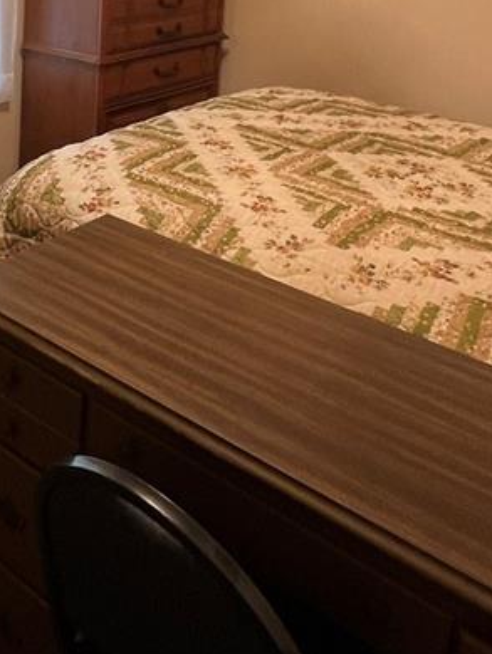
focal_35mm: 40
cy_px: 8
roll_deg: -2.9
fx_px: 757
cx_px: 42
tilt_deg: -11.3
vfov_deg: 41.1
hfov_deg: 33.9
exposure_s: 1/60
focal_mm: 1.57
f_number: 1.8
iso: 200
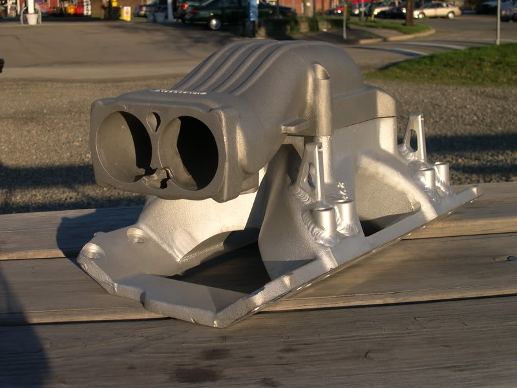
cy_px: 194
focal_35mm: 67
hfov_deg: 29.0
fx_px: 1001
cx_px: 258
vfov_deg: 21.9
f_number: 10
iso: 100
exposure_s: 1/93.2
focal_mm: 14.2
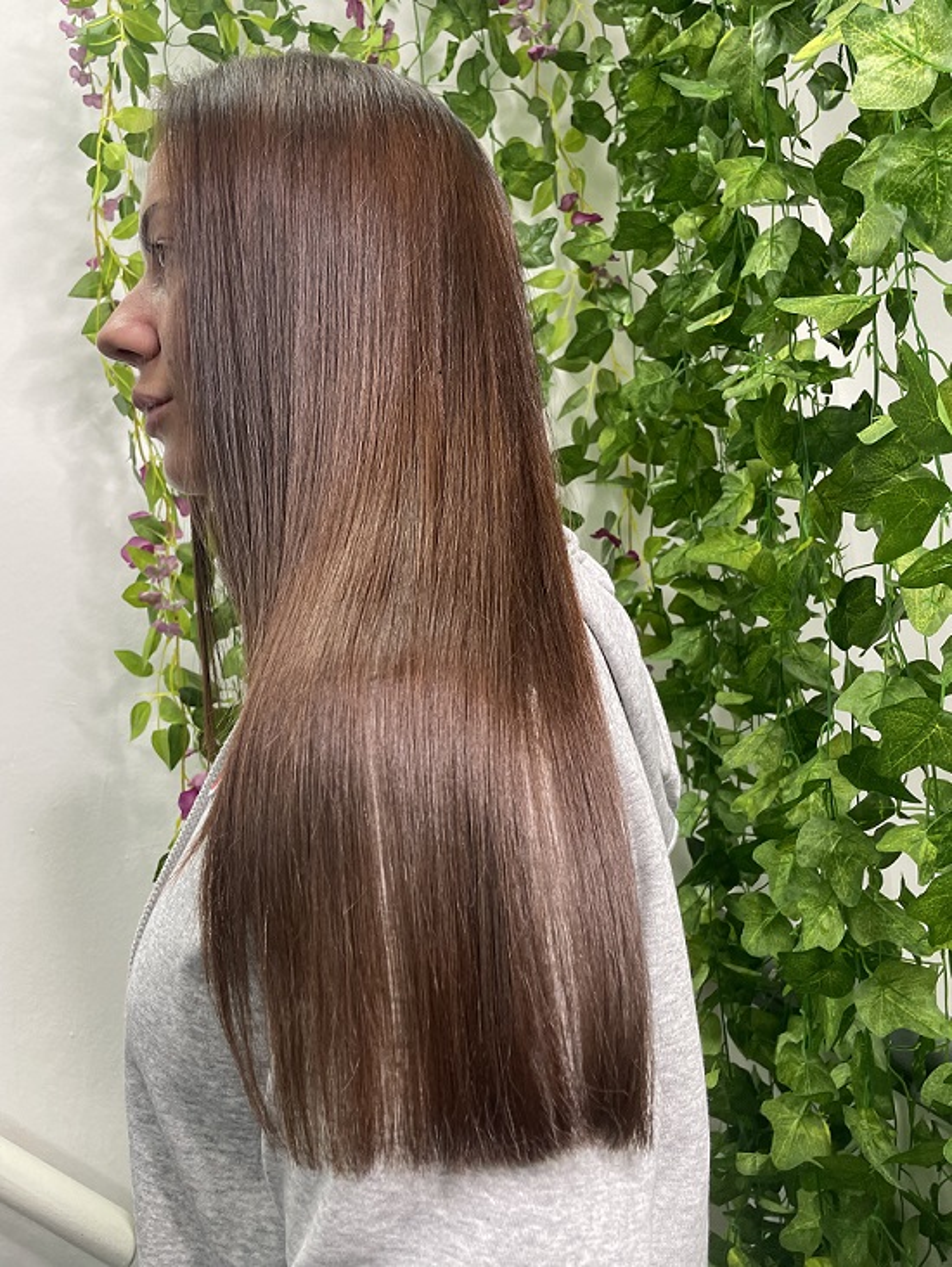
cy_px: 634
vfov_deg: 67.3
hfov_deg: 53.1
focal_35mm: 26
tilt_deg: +4.1
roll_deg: +5.2
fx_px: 952
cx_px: 476
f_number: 1.6
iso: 100
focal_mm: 4.2
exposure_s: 1/100
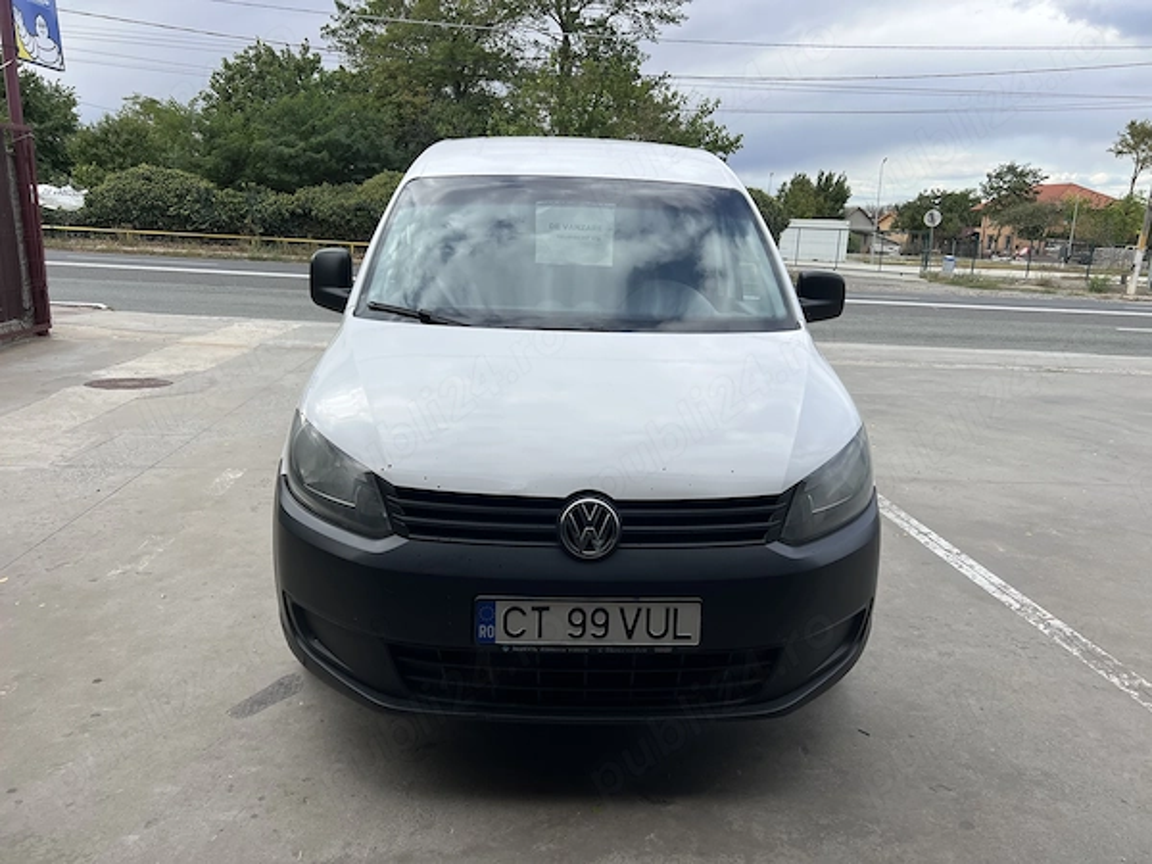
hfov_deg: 67.3
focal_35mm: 26
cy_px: 432
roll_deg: -1.0
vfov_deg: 53.1
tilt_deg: -13.5
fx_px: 865
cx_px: 576
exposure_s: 1/1645
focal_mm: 5.7
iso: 50
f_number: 1.5
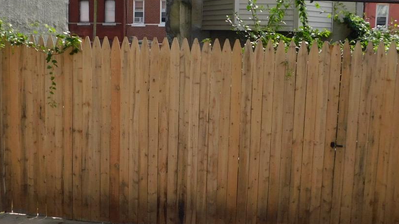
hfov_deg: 42.0
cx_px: 166
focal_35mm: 49
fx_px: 518
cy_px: 121
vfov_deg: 24.4
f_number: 6
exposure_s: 1/400
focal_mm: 4
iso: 125
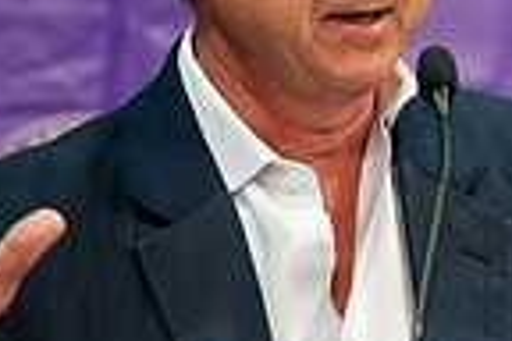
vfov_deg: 1.1
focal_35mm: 1211
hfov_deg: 1.7
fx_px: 17222
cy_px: 115
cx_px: 576
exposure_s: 1/200
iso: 2500
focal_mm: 300
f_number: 3.2
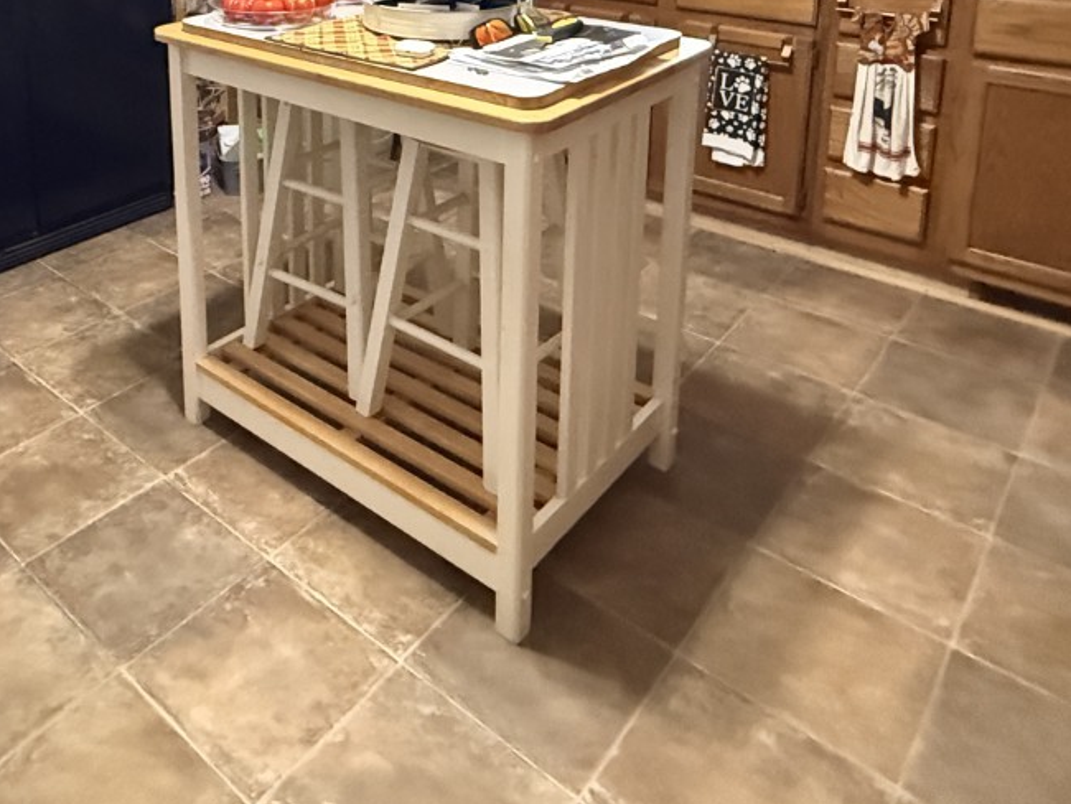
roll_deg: +0.1
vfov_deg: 39.7
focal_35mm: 31
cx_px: 338
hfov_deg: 56.8
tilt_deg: -10.0
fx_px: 959
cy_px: -12
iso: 1250
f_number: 2.2
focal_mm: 2.22
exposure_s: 1/60
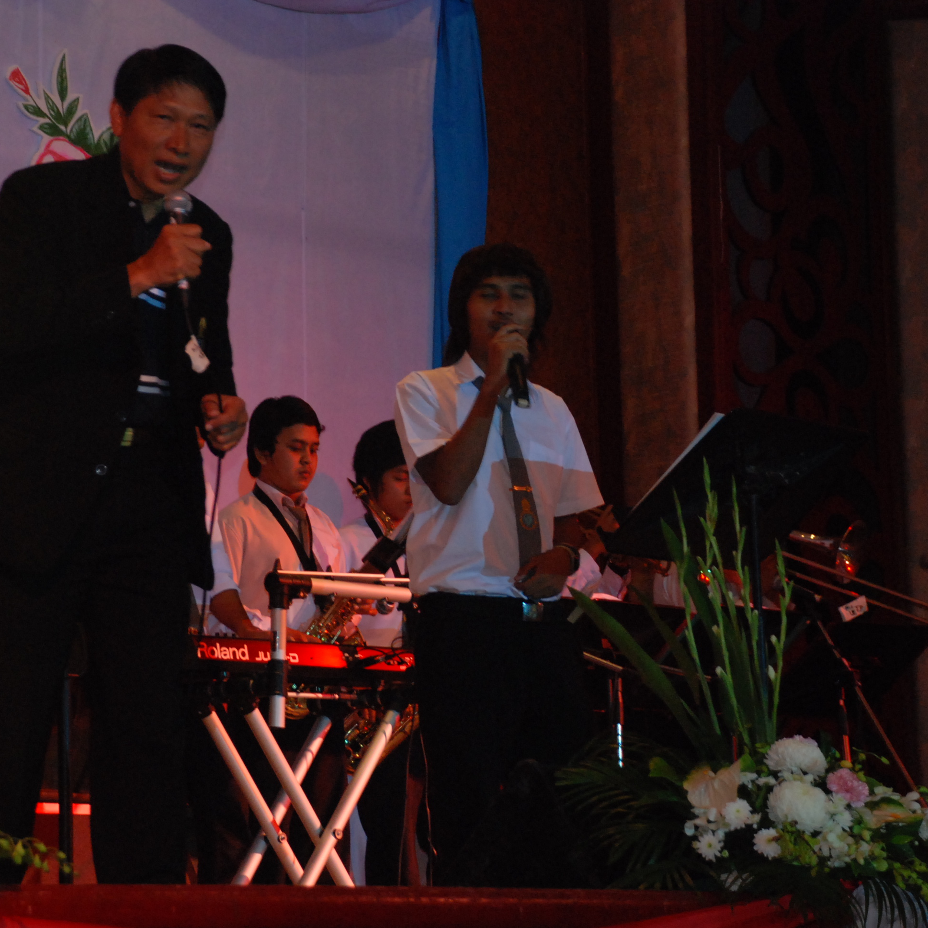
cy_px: 465
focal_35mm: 126
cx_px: 385
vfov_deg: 13.8
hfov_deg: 13.8
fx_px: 3822
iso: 1000
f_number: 5.3
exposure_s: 1/60
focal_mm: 66
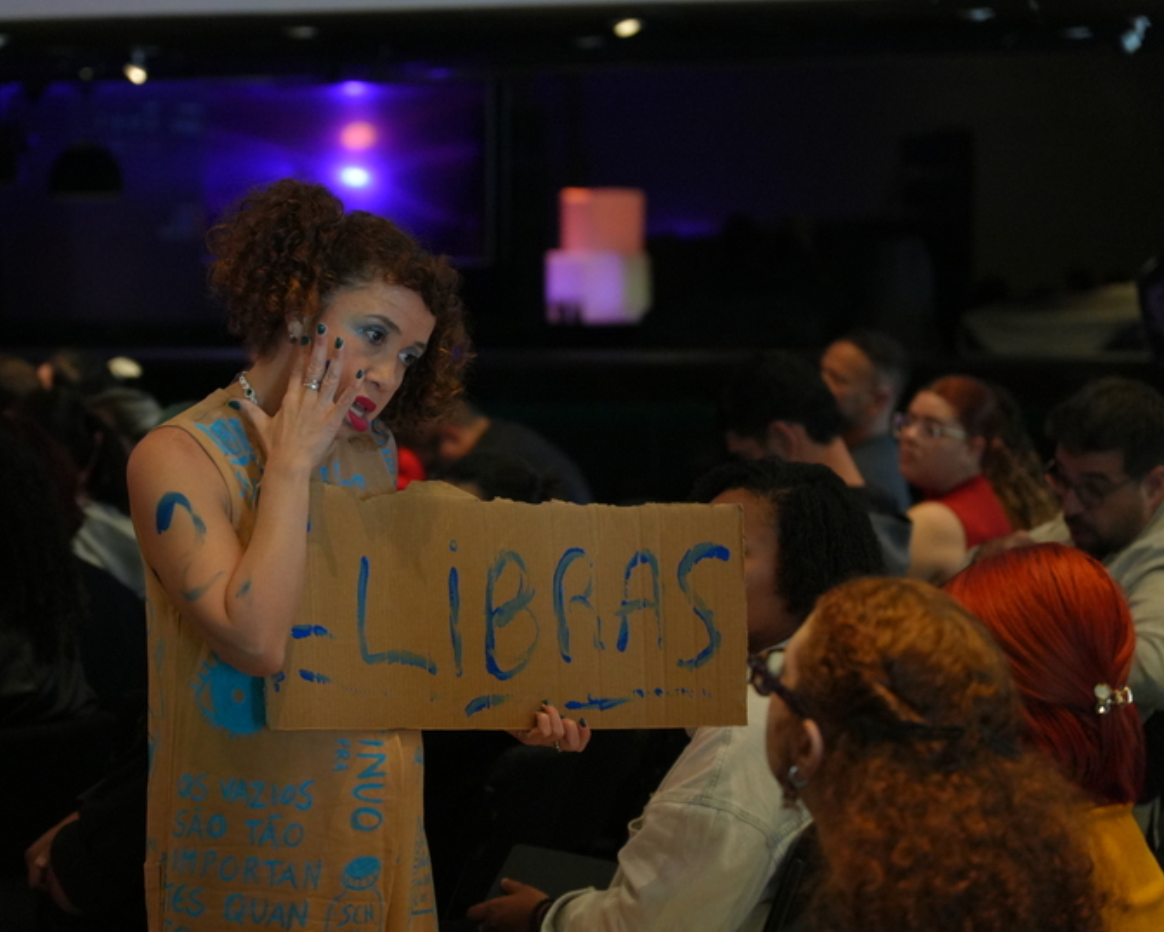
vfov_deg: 13.0
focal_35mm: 119
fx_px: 4100
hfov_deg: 16.1
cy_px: 467
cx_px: 489
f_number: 2.8
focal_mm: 70
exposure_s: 1/160
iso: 2500
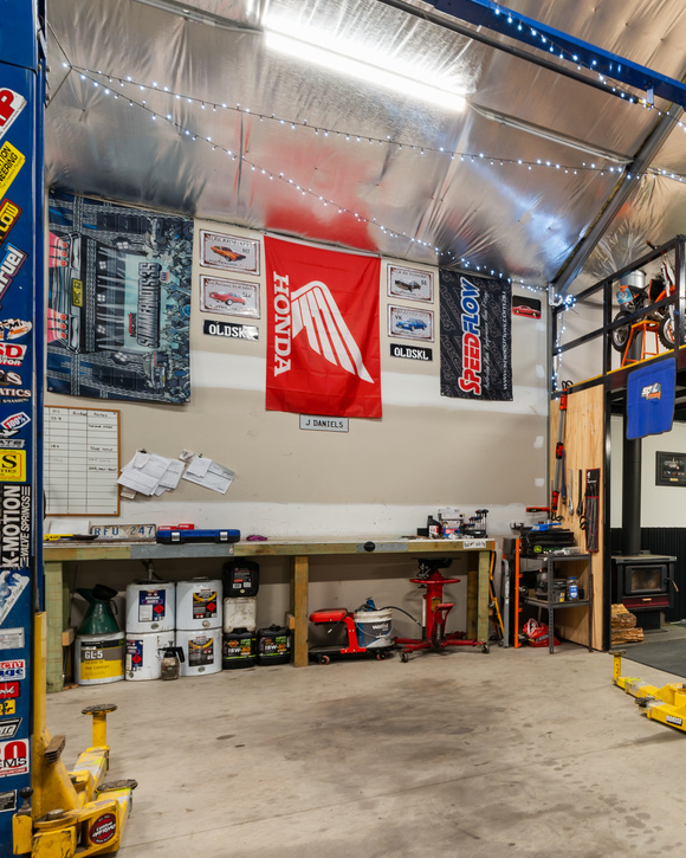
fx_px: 736
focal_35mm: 29
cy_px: 522
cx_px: 762
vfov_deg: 59.9
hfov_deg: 40.1
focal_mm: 14
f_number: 8
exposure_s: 1/1.25
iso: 200
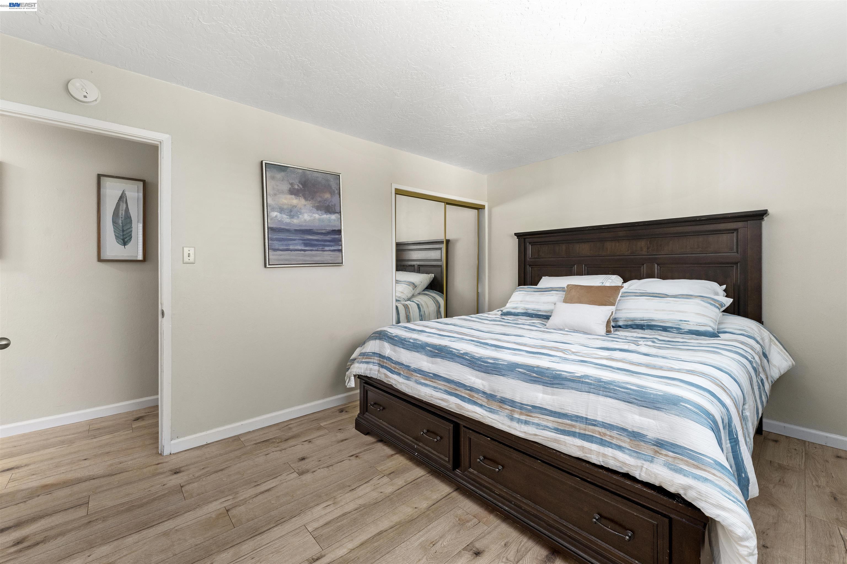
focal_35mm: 14
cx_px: 424
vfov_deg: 81.2
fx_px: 329
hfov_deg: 104.3
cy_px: 282
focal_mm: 14
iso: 400
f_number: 8
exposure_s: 1/6
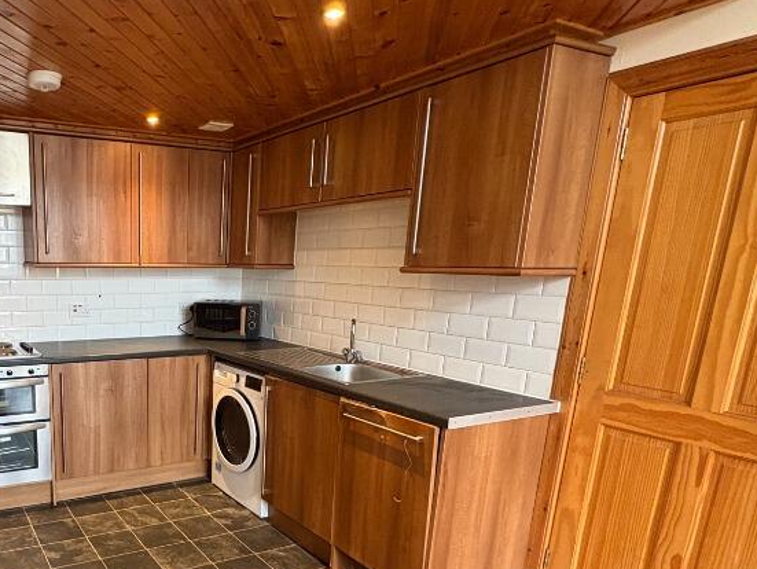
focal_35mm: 26
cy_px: 390
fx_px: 569
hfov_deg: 62.1
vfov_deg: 51.9
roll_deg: -0.6
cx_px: 159
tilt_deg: -12.8
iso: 320
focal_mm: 2.22
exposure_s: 1/50
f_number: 2.2
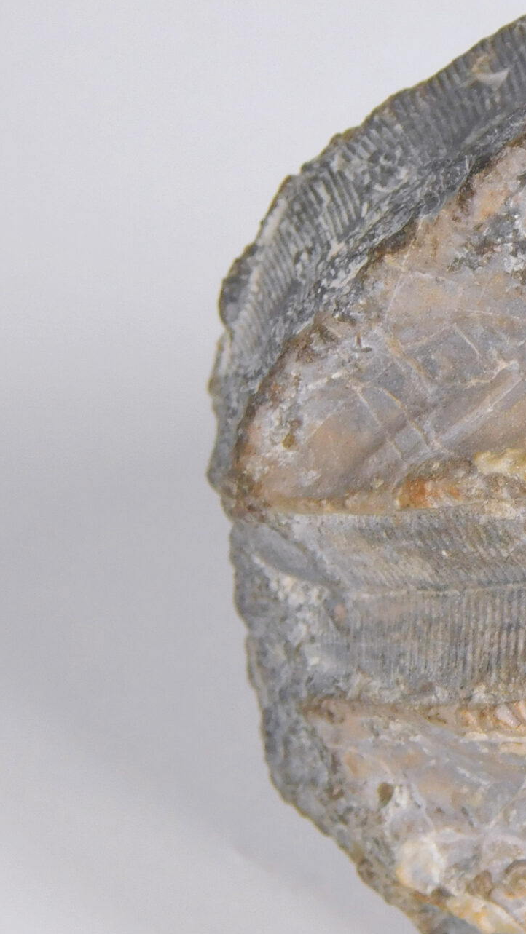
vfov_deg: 8.6
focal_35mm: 250
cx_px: 897
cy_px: 481
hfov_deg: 4.8
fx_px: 6197
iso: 125
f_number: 4.8
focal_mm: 20.3
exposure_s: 1/100
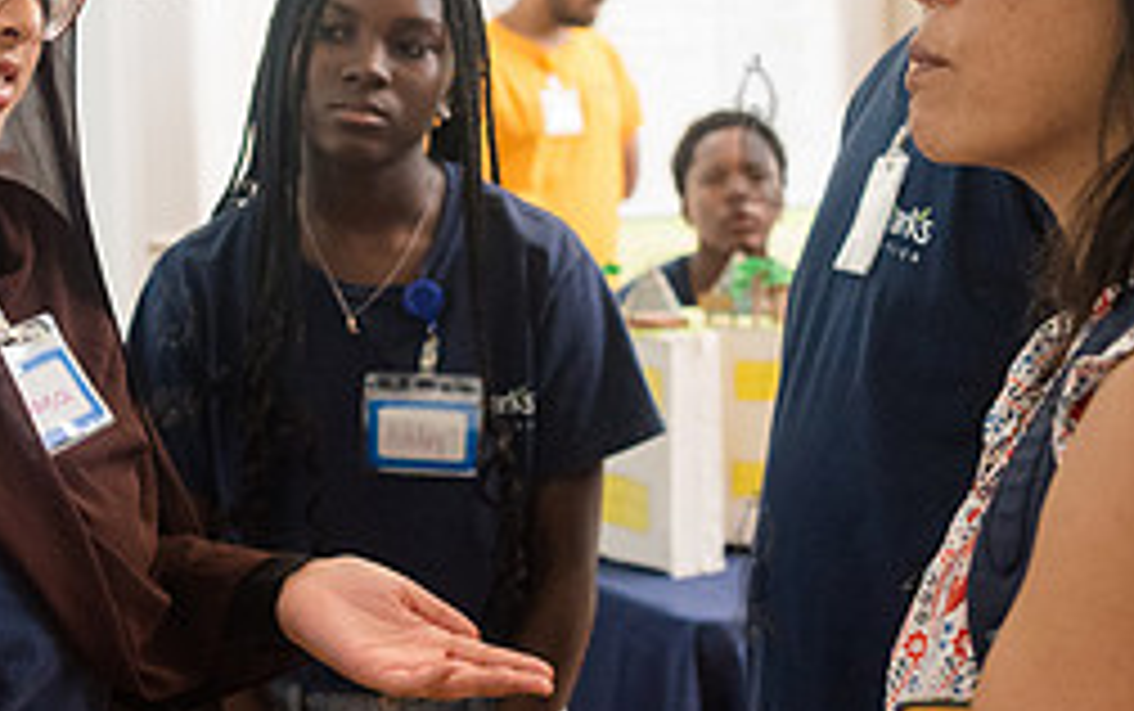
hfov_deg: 24.6
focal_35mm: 82
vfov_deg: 16.0
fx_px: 2536
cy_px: 349
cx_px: 171
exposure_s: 1/500
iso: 4000
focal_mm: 35
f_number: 4
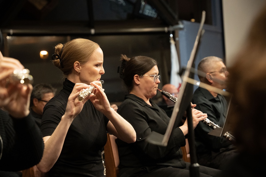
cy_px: 88
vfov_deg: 19.5
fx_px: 517
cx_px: 133
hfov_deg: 28.8
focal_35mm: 70
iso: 8000
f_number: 4
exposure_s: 1/160
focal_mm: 70
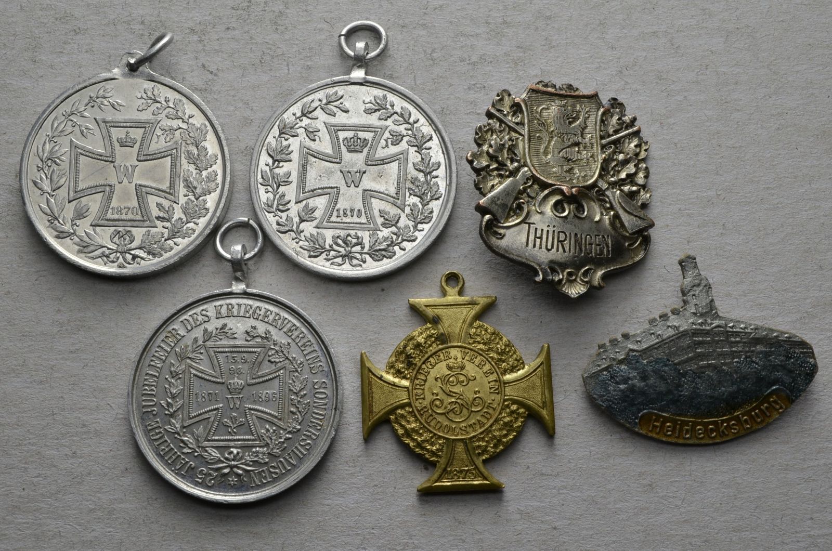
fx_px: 1107
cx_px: 416
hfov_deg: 41.2
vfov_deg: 28.0
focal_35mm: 48
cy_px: 276
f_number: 14
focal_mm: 32
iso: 400
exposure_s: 1/250
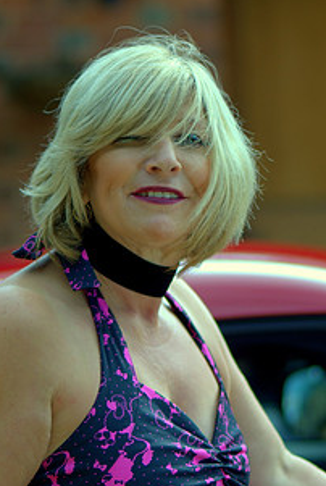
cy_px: 276
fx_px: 3029
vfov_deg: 9.2
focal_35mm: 224
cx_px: 146
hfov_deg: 6.2
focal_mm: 100
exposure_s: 1/640
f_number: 2.8
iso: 100
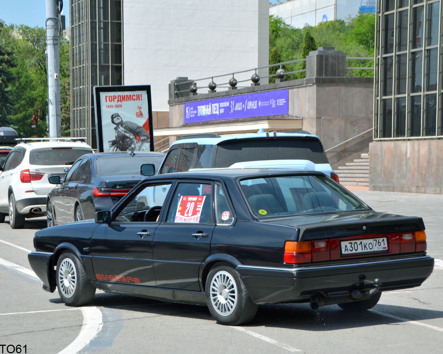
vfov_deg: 14.5
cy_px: 177
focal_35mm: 106
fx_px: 1390
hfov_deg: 18.1
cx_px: 232
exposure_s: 1/1600
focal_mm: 62
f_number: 6.3
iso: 400
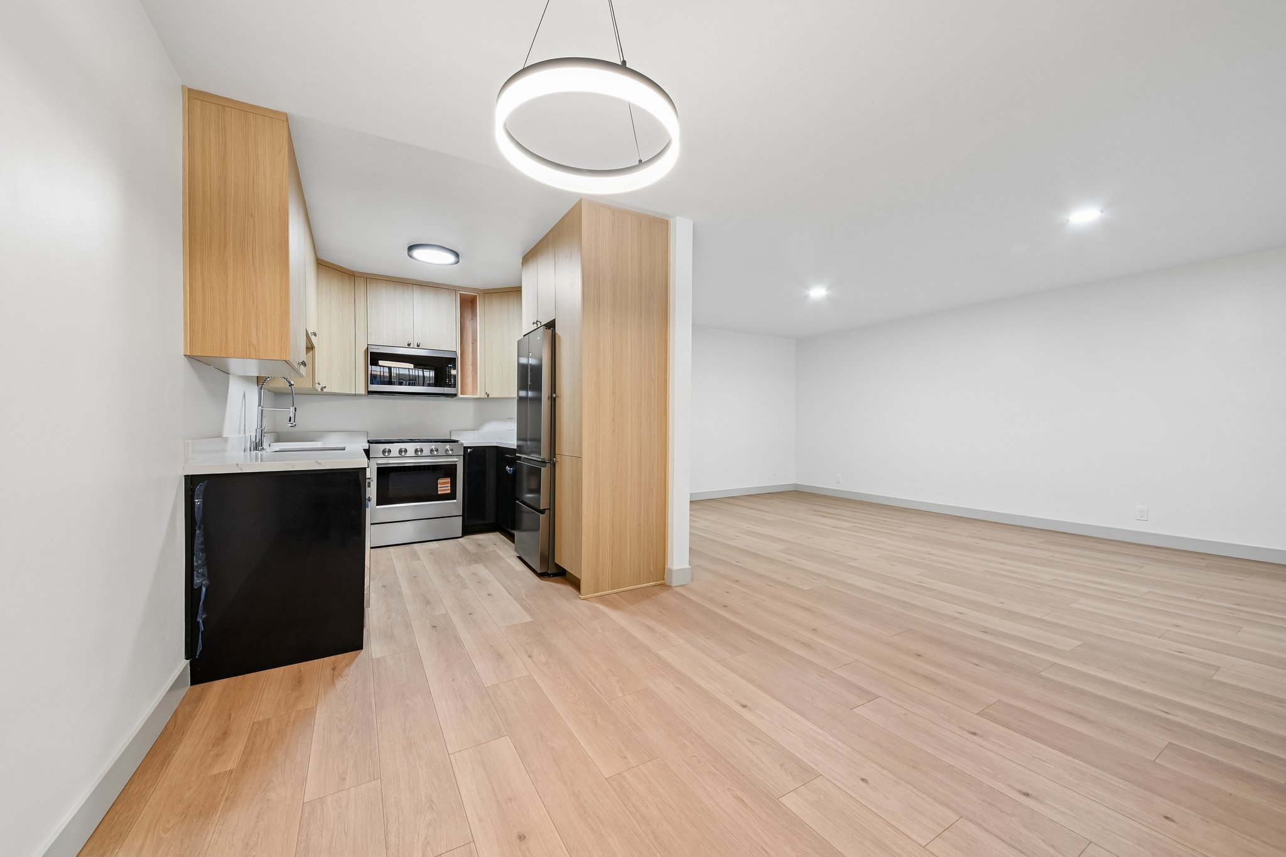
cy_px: 428
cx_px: 643
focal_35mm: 13
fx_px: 464
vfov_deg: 85.4
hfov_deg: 108.3
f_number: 8
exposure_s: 1/3.33
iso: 250
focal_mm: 13
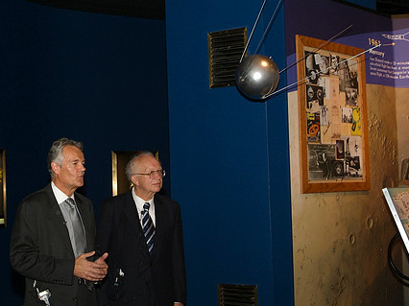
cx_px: 183
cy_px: 140
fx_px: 649
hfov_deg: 34.9
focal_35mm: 55
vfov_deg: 26.5
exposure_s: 1/45
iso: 800
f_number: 8
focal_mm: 28
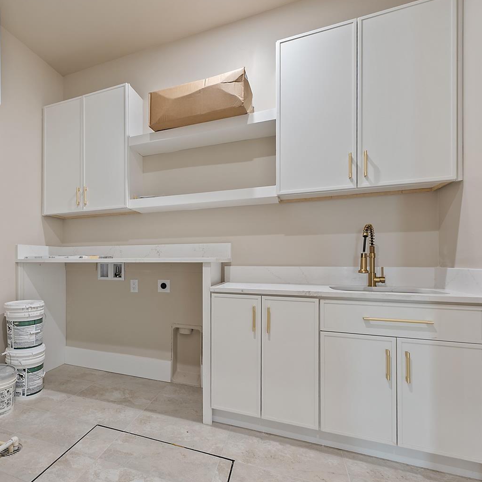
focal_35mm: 20
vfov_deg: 74.8
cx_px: 128
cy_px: 246
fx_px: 315
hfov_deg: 70.4
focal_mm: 10
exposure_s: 1/3
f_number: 5
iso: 100
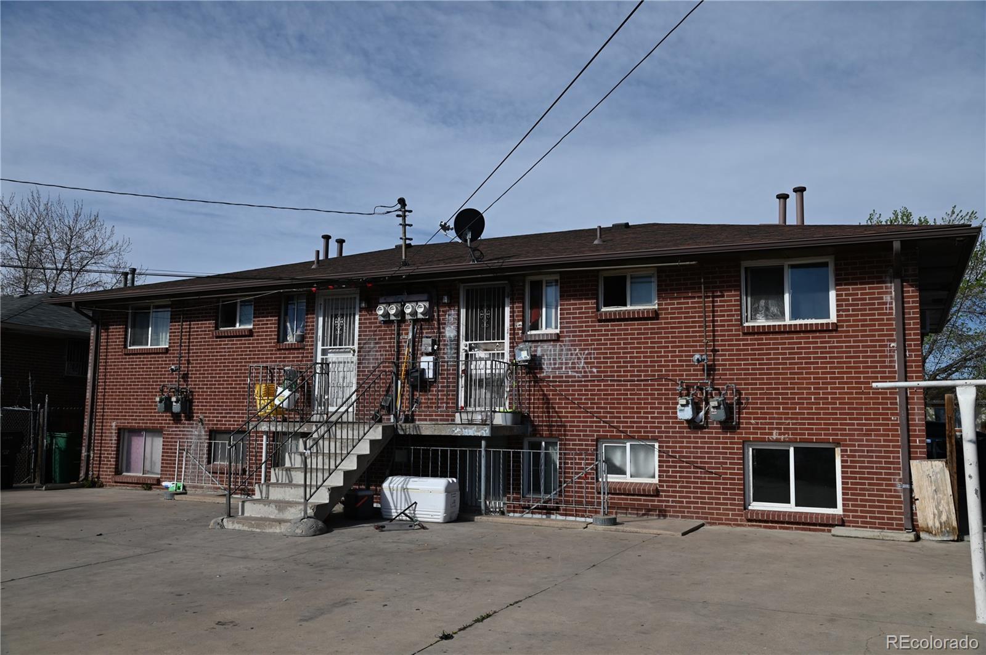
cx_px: 493
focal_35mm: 31
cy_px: 328
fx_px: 848
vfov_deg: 42.2
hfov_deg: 60.3
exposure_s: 1/500
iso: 100
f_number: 8
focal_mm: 31
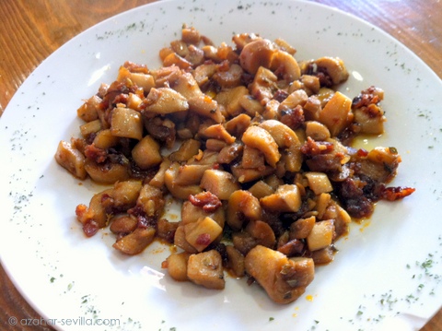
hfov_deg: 52.7
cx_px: 221
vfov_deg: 40.6
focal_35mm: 35
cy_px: 166
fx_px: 446
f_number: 2.8
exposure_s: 1/15
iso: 160
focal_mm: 3.85
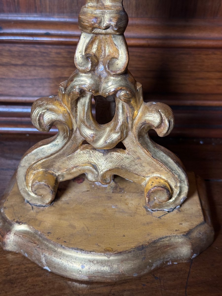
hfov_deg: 30.3
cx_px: 111
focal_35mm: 48
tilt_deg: -31.0
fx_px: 410
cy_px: 148
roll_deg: -1.8
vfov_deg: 39.7
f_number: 1.78
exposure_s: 1/115
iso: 100
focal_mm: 6.76
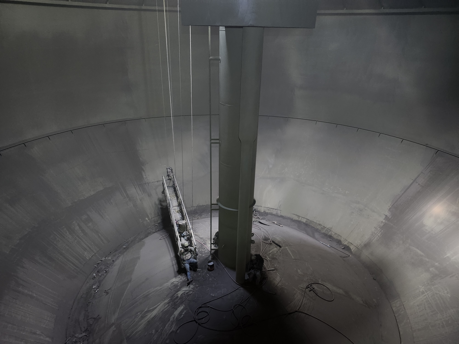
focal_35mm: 23
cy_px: 172
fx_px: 305
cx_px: 230
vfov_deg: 58.9
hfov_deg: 73.9
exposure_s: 1/24
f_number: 1.8
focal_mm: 5.54
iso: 1250
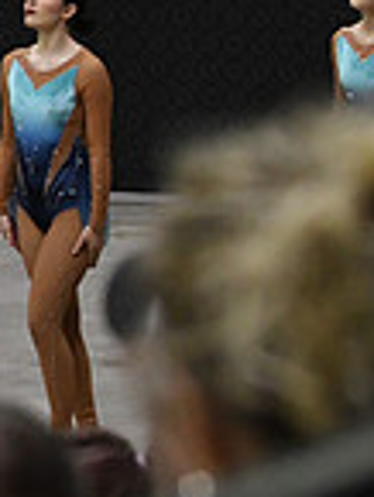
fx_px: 6185
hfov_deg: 3.4
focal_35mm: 430
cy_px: 33
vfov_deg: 4.6
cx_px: -542
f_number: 4
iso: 5000
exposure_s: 1/500
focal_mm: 75
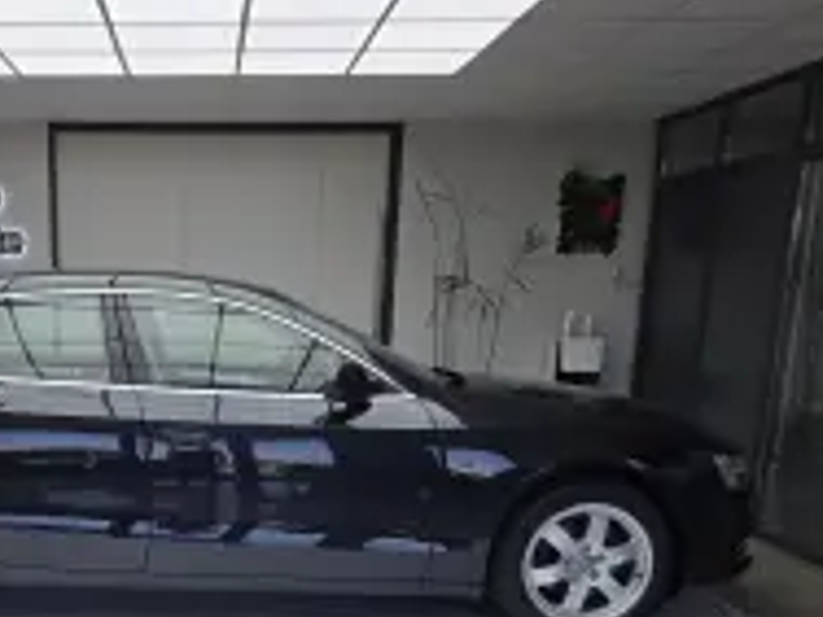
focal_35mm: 44
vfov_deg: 31.4
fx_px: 1046
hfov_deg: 41.4
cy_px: 551
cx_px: 188
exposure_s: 1/112
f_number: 1.7
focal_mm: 6.25
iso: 12
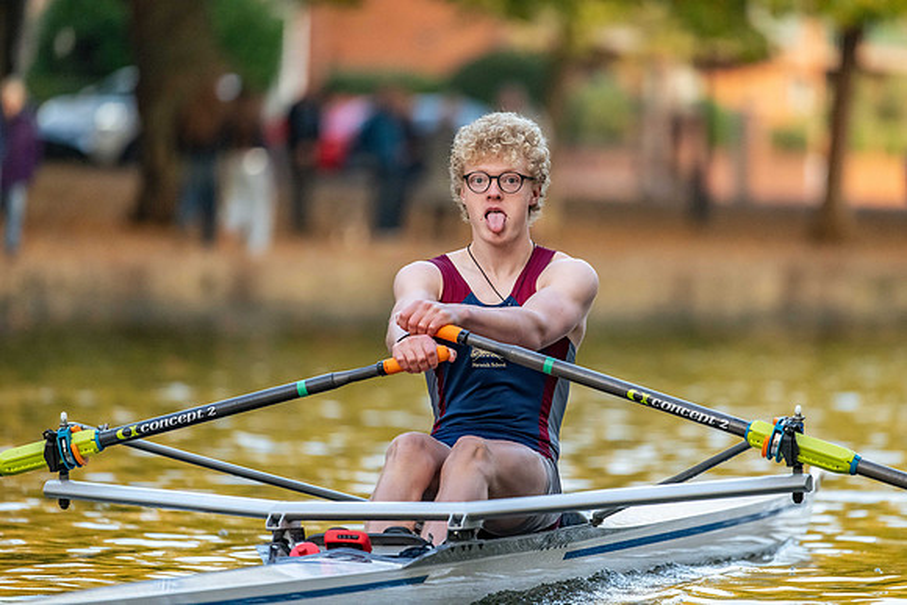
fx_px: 10080
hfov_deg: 5.2
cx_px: 454
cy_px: 302
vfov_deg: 3.4
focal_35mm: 400
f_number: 4.5
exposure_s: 1/2500
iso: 5000
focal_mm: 400
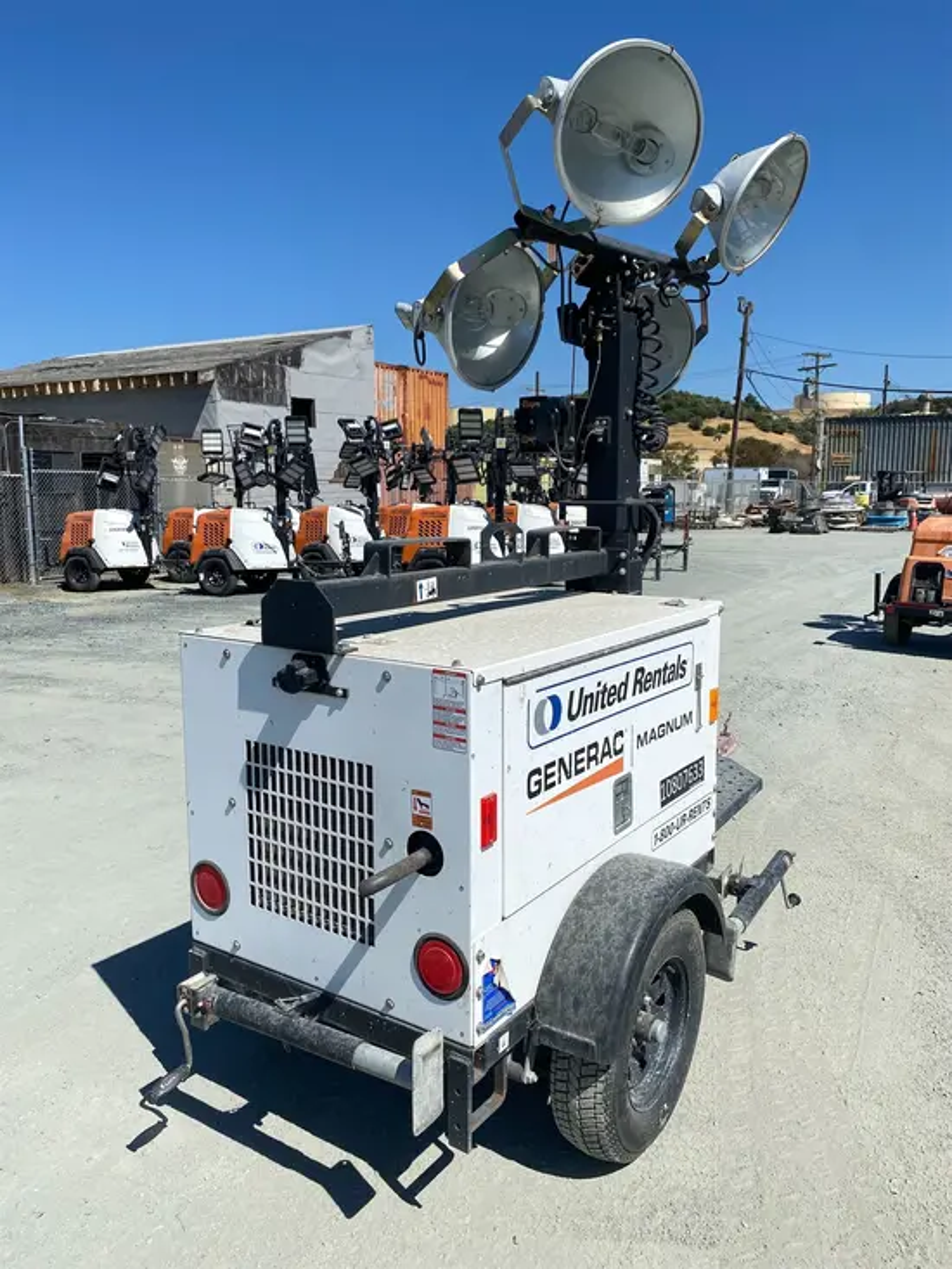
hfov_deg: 53.1
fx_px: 953
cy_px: 634
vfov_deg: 67.3
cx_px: 476
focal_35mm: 26
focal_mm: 4.25
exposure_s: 1/5747
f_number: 1.8
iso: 32
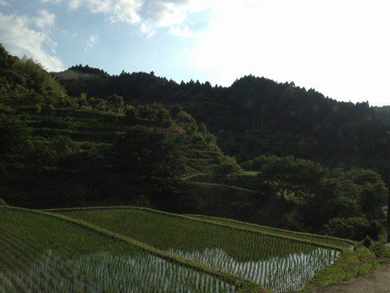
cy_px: 146
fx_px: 394
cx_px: 195
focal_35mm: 35
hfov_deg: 52.6
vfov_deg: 40.7
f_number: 2.4
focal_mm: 4.28
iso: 50
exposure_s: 1/1577
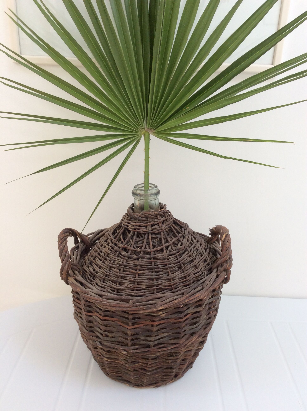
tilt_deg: -21.3
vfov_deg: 56.9
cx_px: 154
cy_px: 206
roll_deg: -0.6
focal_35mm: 32
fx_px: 379
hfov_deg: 44.1
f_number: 2.4
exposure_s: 1/100
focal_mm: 3.3
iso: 50
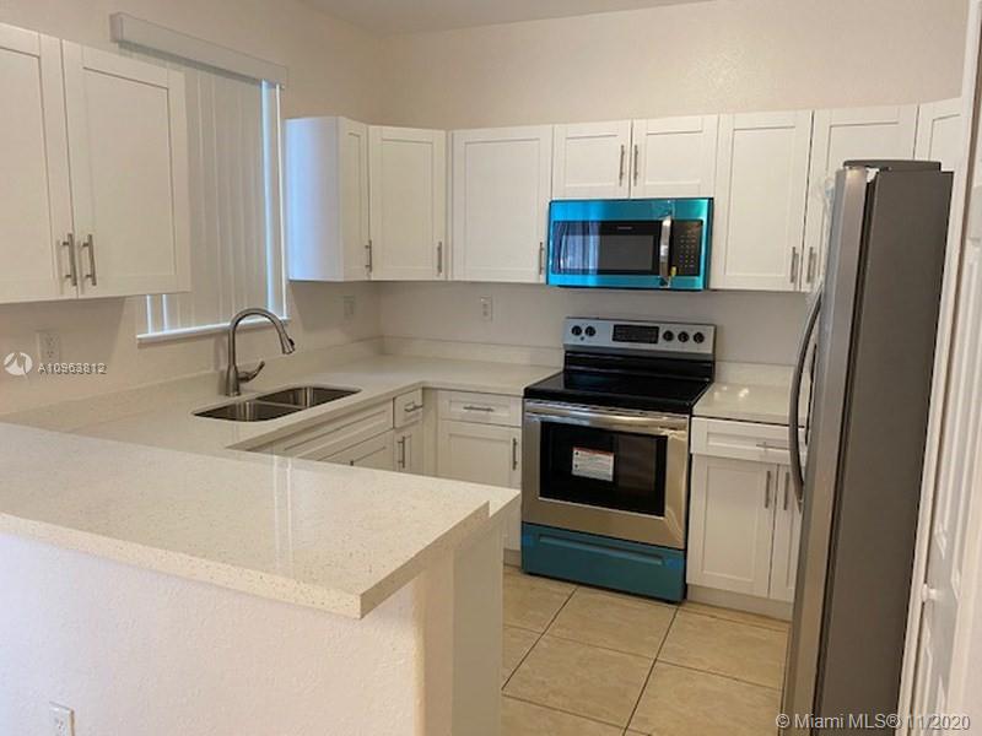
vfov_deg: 53.1
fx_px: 738
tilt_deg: -8.4
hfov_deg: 67.3
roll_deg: -0.9
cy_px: 368
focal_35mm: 26
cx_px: 491
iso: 100
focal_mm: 4.25
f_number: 1.8
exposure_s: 1/60
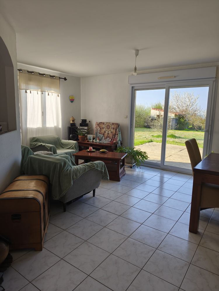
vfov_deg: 73.9
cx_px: 110
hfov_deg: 58.9
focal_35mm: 23
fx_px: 194
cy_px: 146
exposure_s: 1/99.9
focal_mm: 6.18
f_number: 1.65
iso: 125
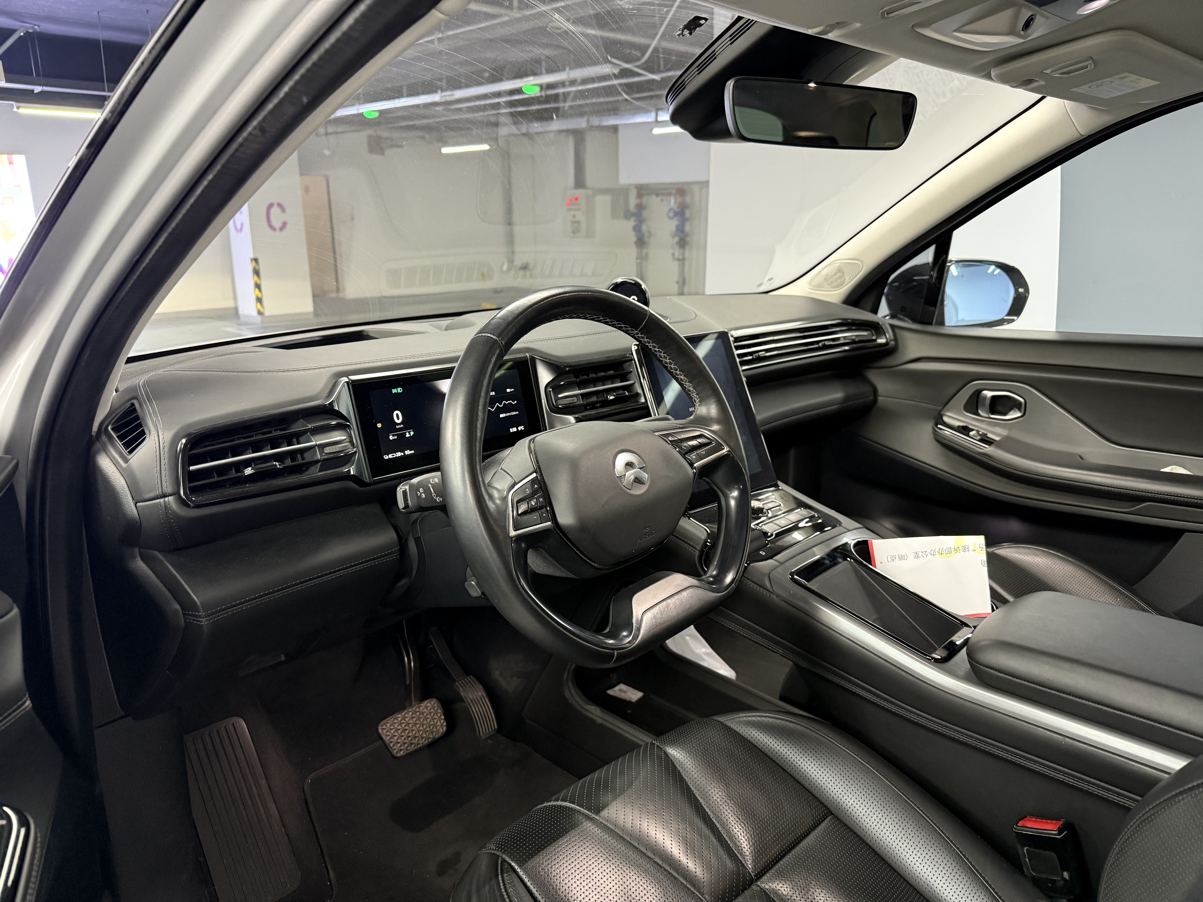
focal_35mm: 24
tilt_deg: -15.8
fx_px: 834
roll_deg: +0.0
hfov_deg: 71.6
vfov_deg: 56.8
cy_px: 451
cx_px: 602
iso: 400
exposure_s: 1/50
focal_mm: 6.76
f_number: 1.78
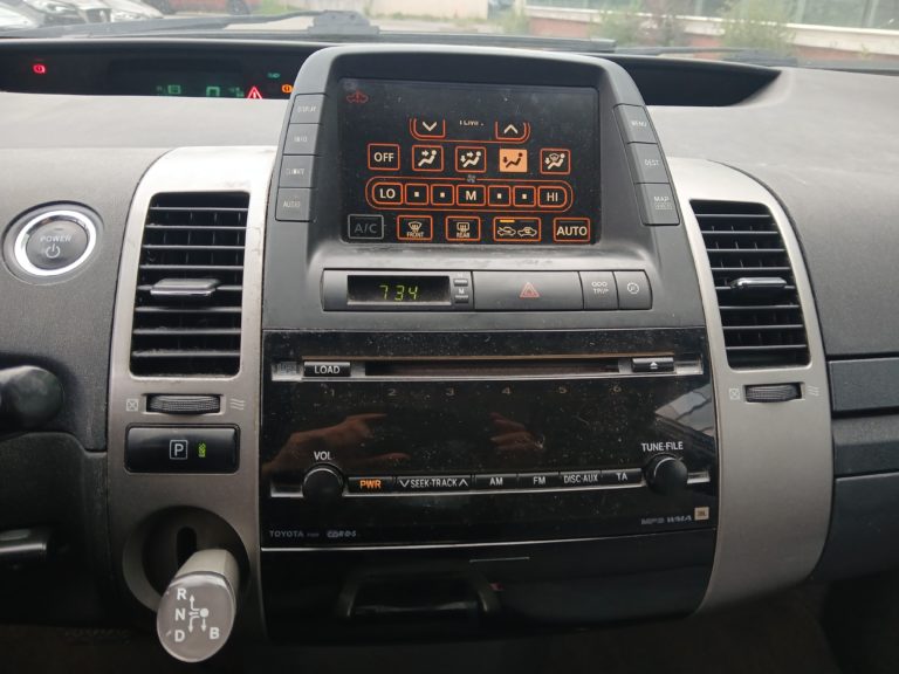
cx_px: 450
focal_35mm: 26
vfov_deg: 53.1
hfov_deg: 67.3
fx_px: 675
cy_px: 337
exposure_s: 1/50
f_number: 1.8
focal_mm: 3.98
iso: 100
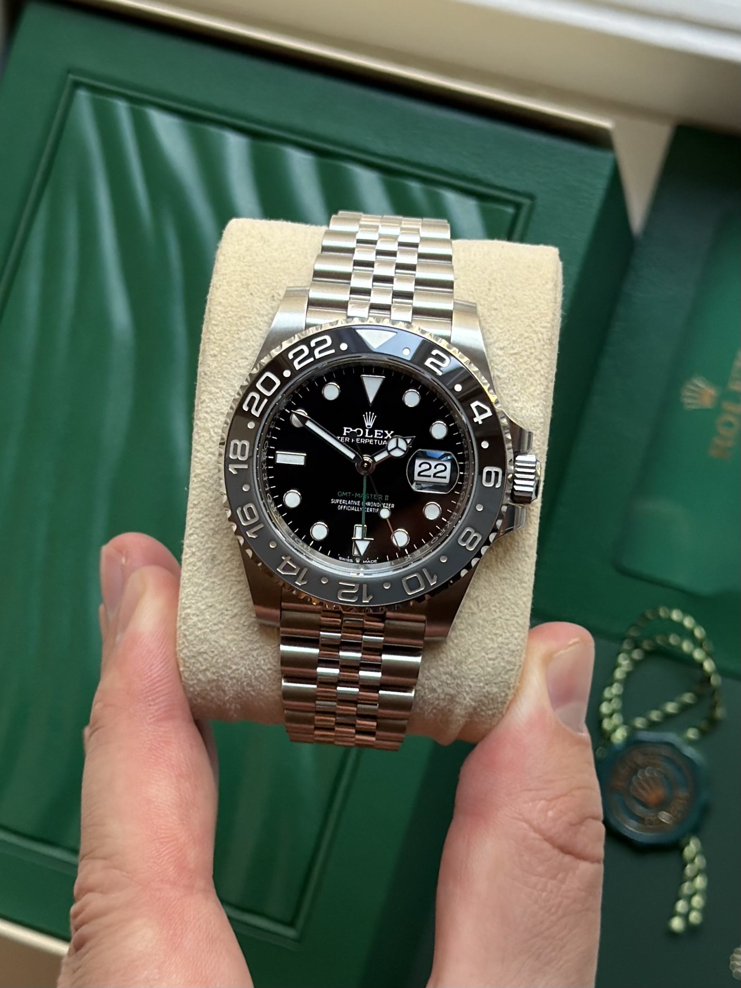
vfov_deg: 39.7
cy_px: 494
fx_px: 1370
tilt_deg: -76.5
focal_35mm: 48
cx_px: 370
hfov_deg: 30.3
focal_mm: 6.76
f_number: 1.78
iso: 100
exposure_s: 1/100
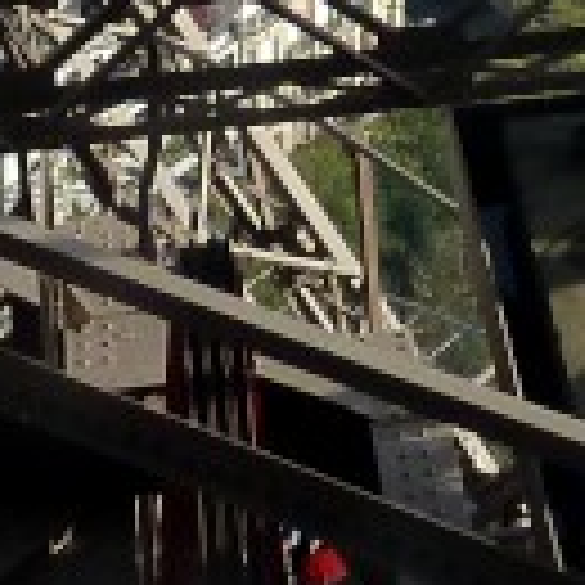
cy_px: -900
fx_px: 3327
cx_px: 698
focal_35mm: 174
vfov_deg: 8.9
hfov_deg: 9.9
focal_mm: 4.1
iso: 125
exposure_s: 1/400
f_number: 4
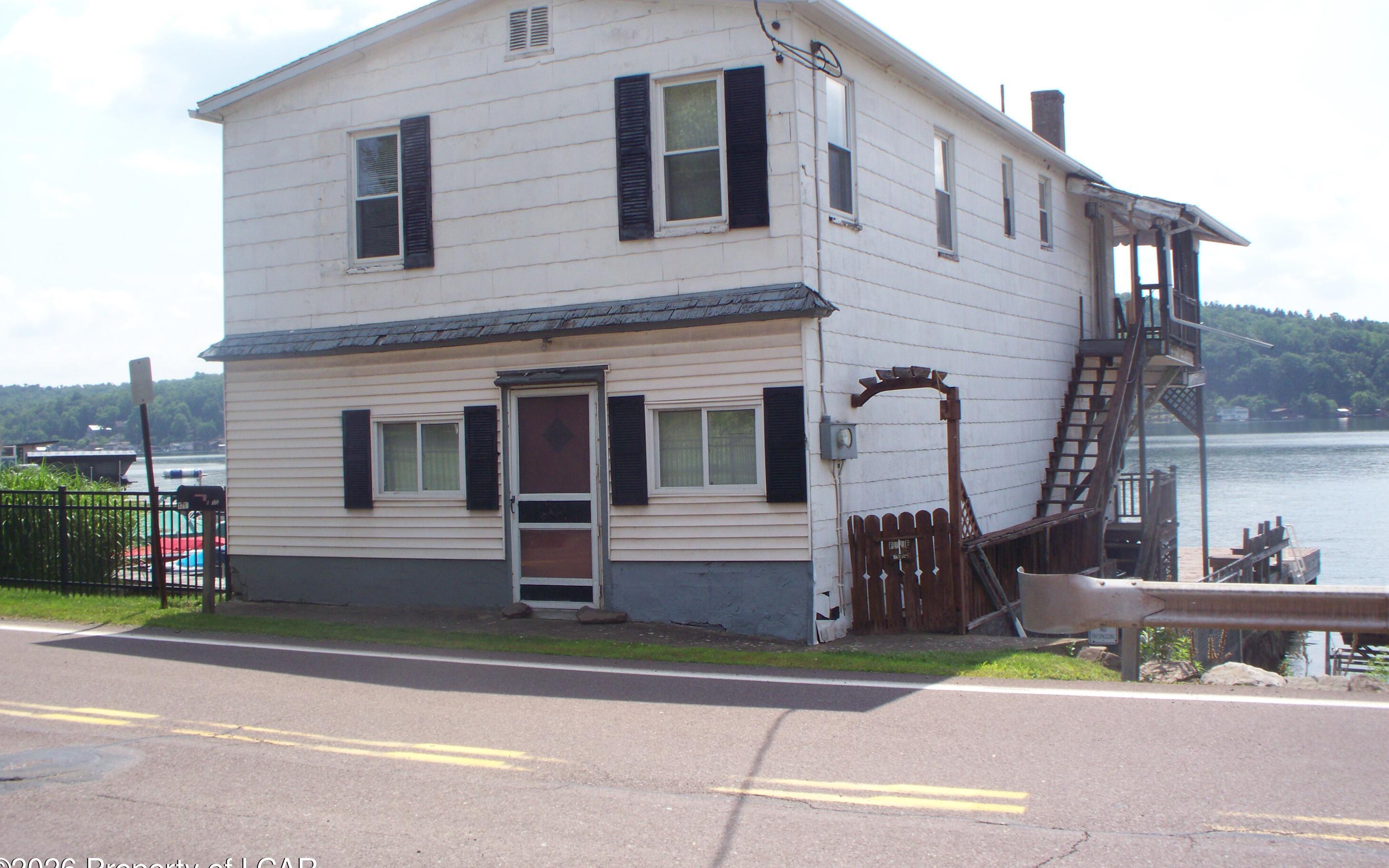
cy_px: 385
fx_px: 1439
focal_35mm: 38
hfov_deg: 51.5
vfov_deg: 33.6
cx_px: 697
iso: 100
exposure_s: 1/500
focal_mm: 7.54
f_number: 4.8
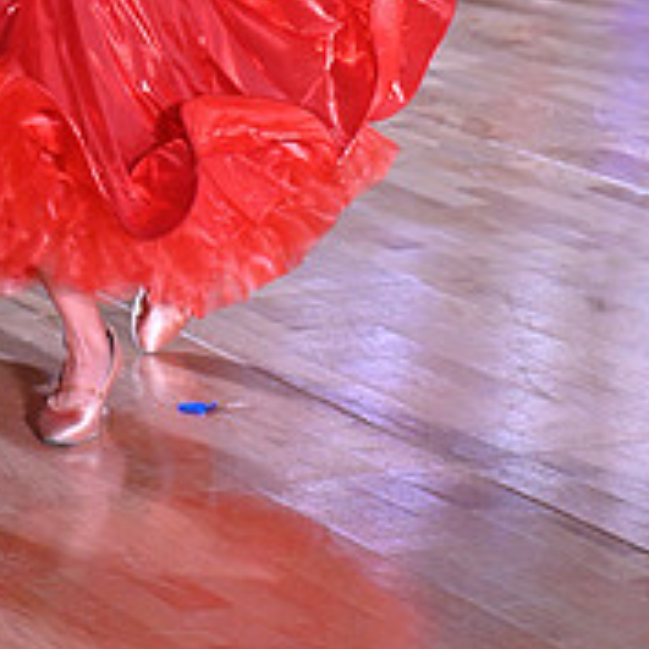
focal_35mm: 237
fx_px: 5027
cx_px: 9
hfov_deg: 7.4
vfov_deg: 7.3
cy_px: -213
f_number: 4
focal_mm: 85
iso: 5000
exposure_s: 1/400
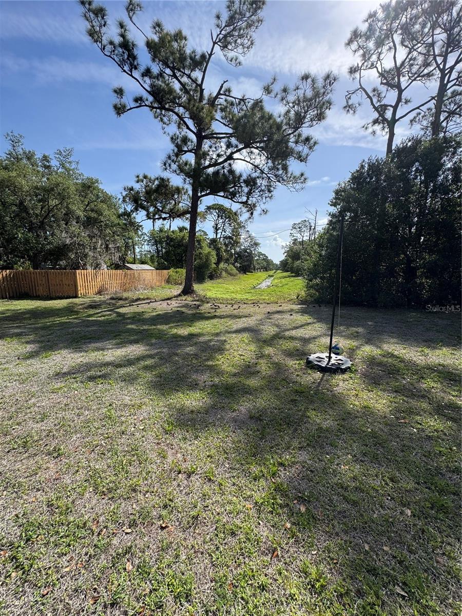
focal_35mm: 14
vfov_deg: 102.1
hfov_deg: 85.7
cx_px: 231
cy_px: 308
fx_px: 249
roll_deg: -0.7
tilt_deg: -7.4
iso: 50
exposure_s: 1/1600
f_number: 2.2
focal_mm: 2.22
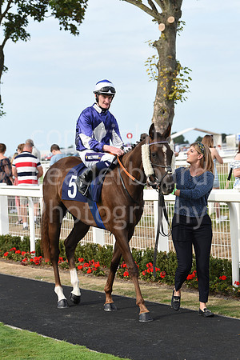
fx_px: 1120
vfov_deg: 18.3
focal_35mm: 112
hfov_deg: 12.2
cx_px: 120
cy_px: 180
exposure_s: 1/1000
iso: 400
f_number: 5.6
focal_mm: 112
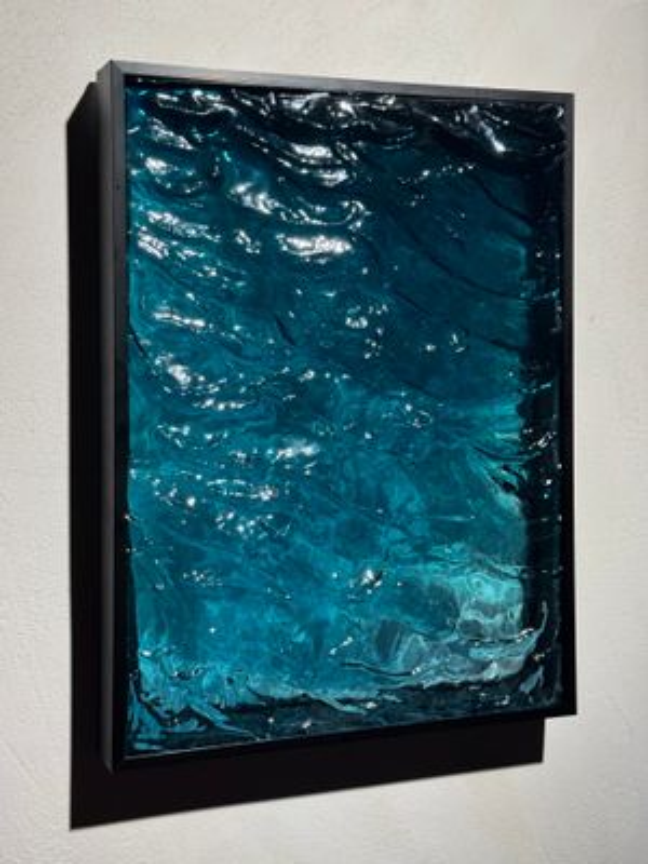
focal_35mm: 48
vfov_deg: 39.7
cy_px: 432
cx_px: 324
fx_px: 1198
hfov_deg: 30.3
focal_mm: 6.8
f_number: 1.8
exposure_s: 1/172
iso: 80
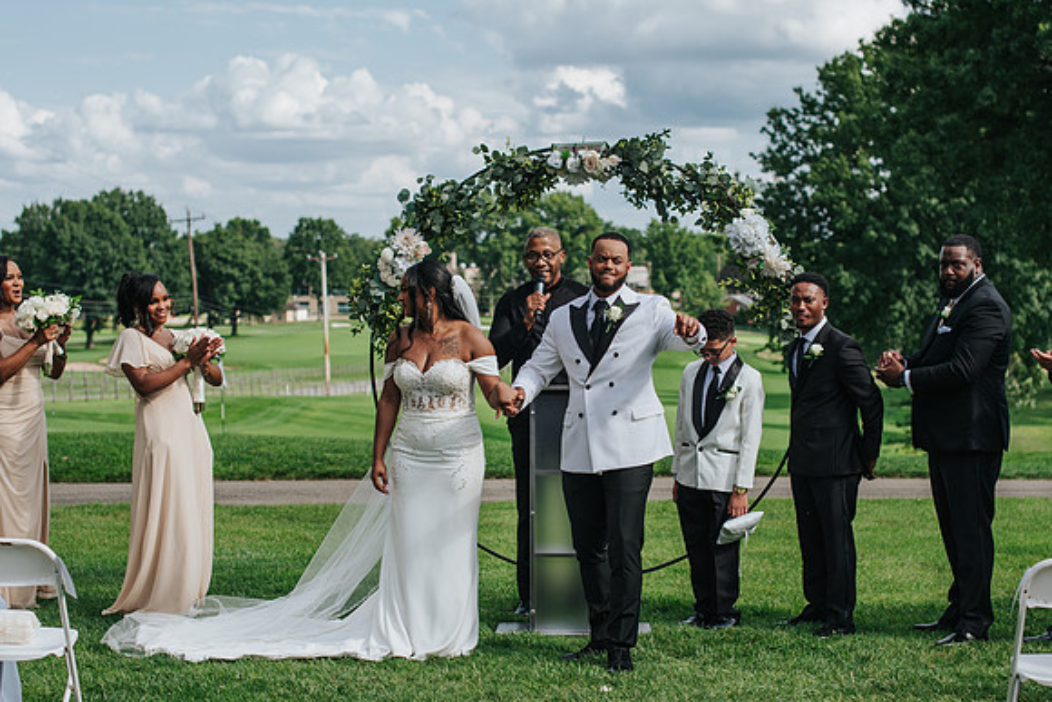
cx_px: 533
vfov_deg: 20.2
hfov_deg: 29.9
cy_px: 371
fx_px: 1972
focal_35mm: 67
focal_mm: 50
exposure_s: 1/1600
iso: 125
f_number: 3.2
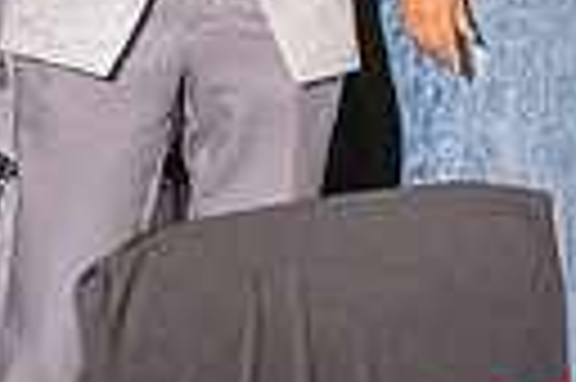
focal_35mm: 226
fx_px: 3611
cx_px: 846
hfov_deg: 8.9
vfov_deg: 6.0
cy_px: -82
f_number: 4.5
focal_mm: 42
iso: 800
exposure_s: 1/200
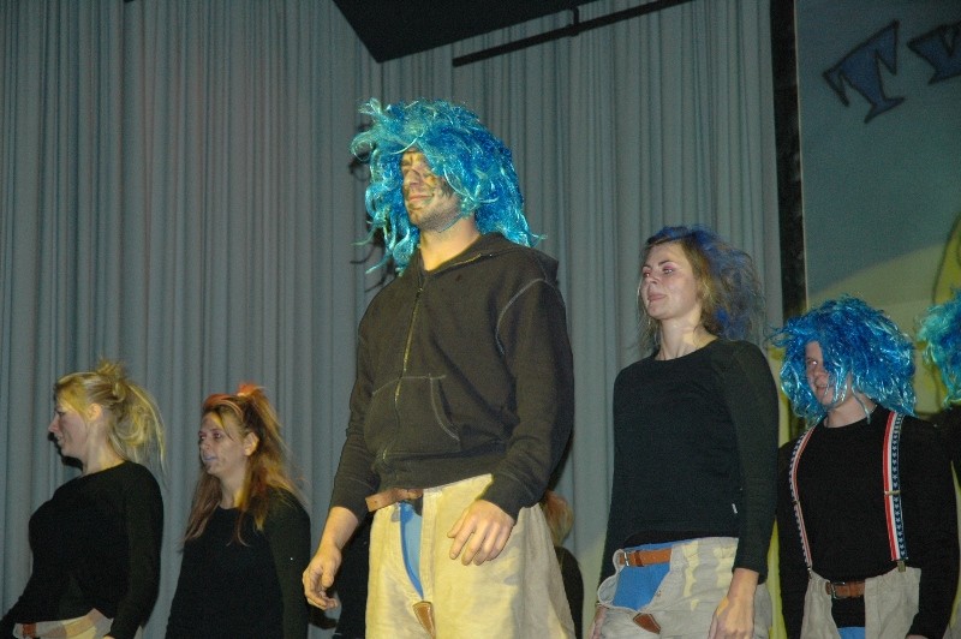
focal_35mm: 98
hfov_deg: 20.9
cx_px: 480
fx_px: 2601
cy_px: 320
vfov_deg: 14.0
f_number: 4.5
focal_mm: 65
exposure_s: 1/60
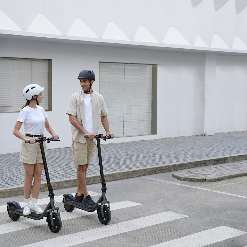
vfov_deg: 28.2
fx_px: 492
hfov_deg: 28.1
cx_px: 108
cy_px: 124
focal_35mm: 61
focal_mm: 47
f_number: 3.5
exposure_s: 1/320
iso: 100
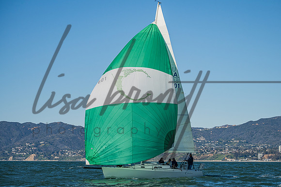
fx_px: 1066
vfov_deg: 10.1
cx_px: 150
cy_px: 97
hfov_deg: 15.0
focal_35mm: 137
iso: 400
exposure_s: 1/6400
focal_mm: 125
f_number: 5.6
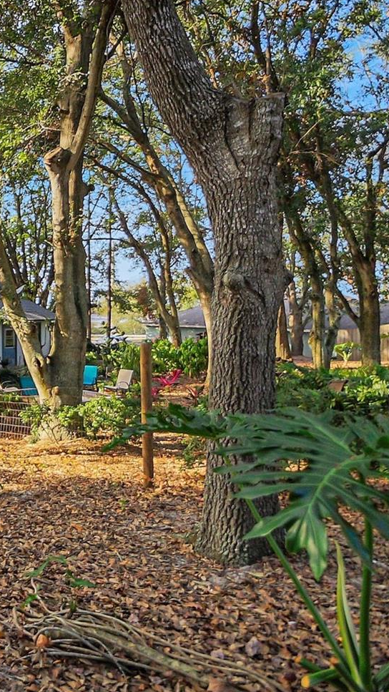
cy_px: 319
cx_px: -112
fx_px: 477
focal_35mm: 26
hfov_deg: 33.2
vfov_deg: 71.8
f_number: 4.5
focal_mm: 10
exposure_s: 1/320
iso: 200
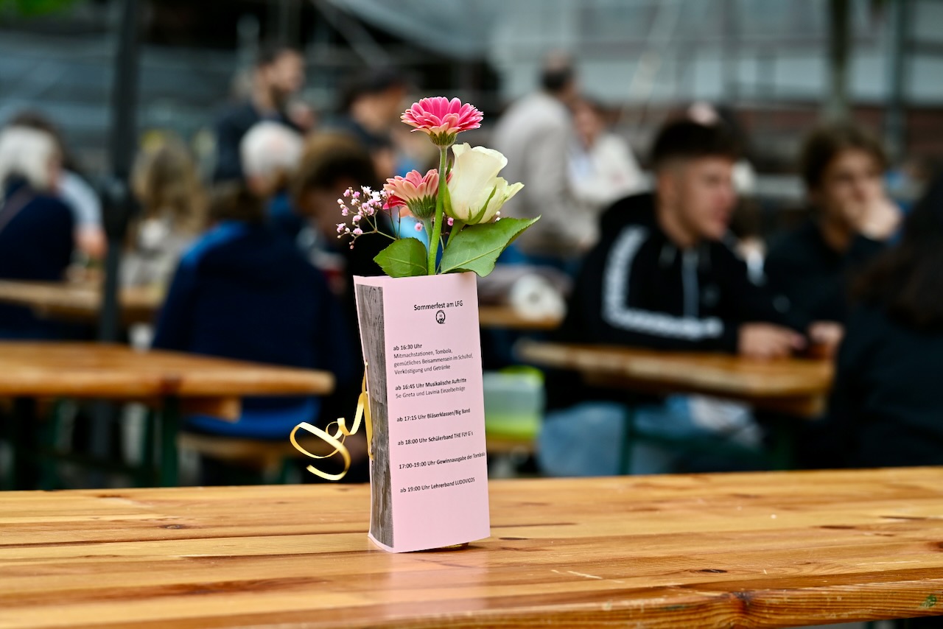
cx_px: 472
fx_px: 2489
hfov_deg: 21.5
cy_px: 314
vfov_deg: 14.4
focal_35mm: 95
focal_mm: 95
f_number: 5
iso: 400
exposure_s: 1/250
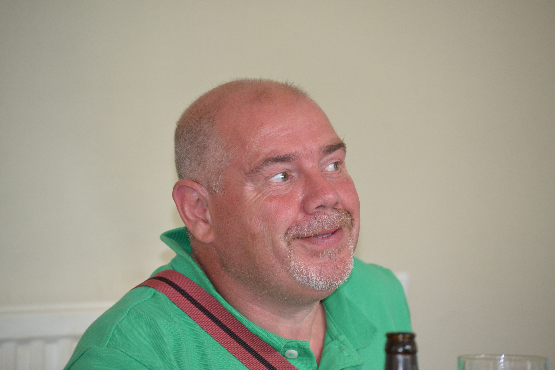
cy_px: 185
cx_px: 278
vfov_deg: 9.1
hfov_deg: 13.7
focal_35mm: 150
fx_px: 2312
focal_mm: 100
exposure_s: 1/60
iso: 1000
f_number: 4.8
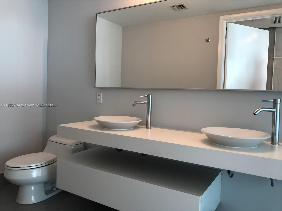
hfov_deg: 63.4
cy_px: 106
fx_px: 228
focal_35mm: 28
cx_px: 141
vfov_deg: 49.7
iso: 32
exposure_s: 1/60
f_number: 1.8
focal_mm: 3.99
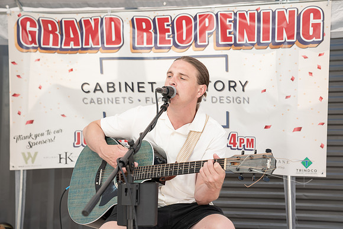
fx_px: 510
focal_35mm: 54
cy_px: 118
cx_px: 177
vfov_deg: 25.3
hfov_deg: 37.2
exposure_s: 1/250
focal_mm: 52
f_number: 4
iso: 100
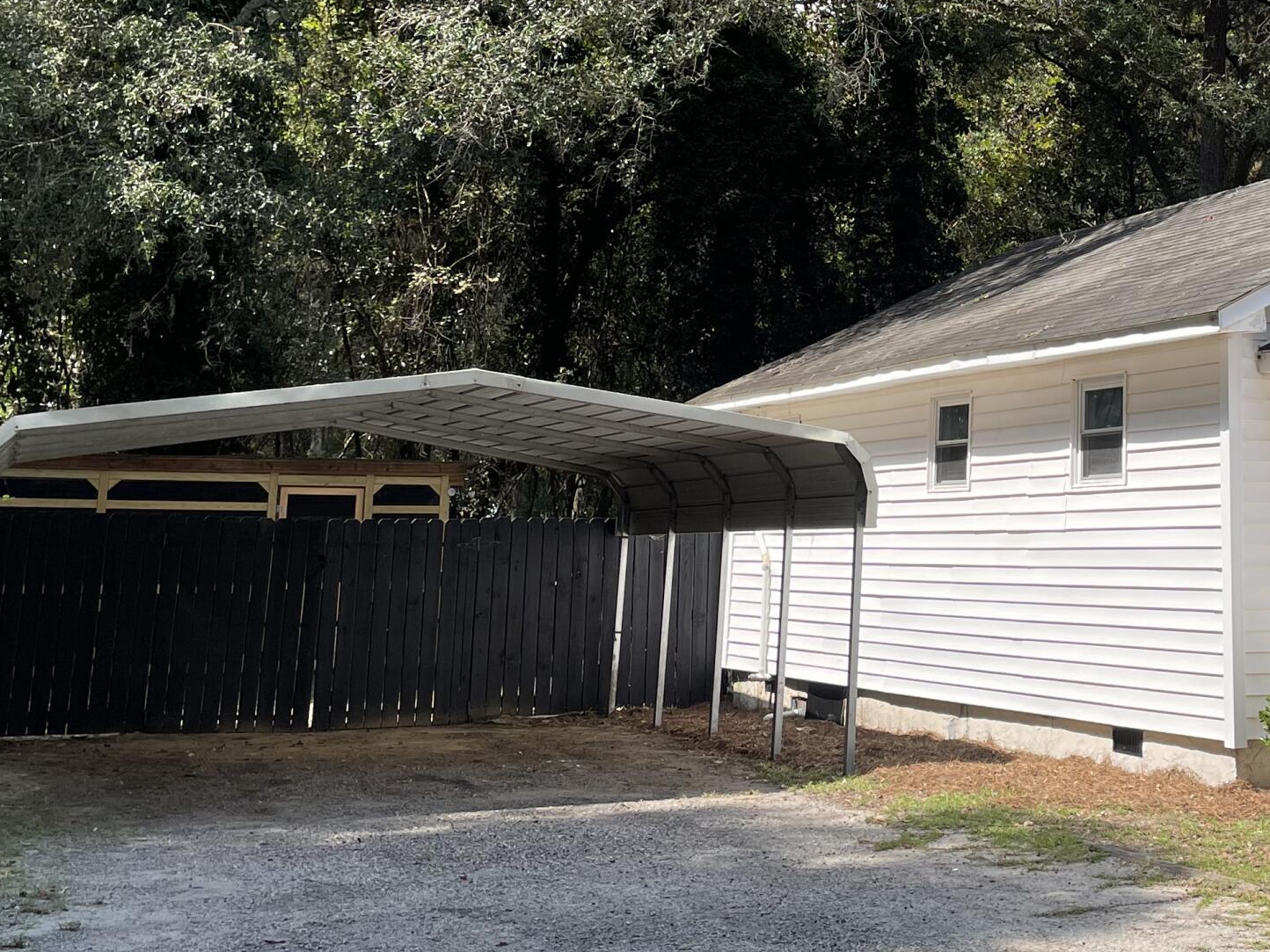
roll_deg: -0.1
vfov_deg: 26.6
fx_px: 1981
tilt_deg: +11.1
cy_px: 204
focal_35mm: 54
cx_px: 1073
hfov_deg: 34.1
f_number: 1.6
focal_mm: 4.2
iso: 50
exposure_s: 1/1575
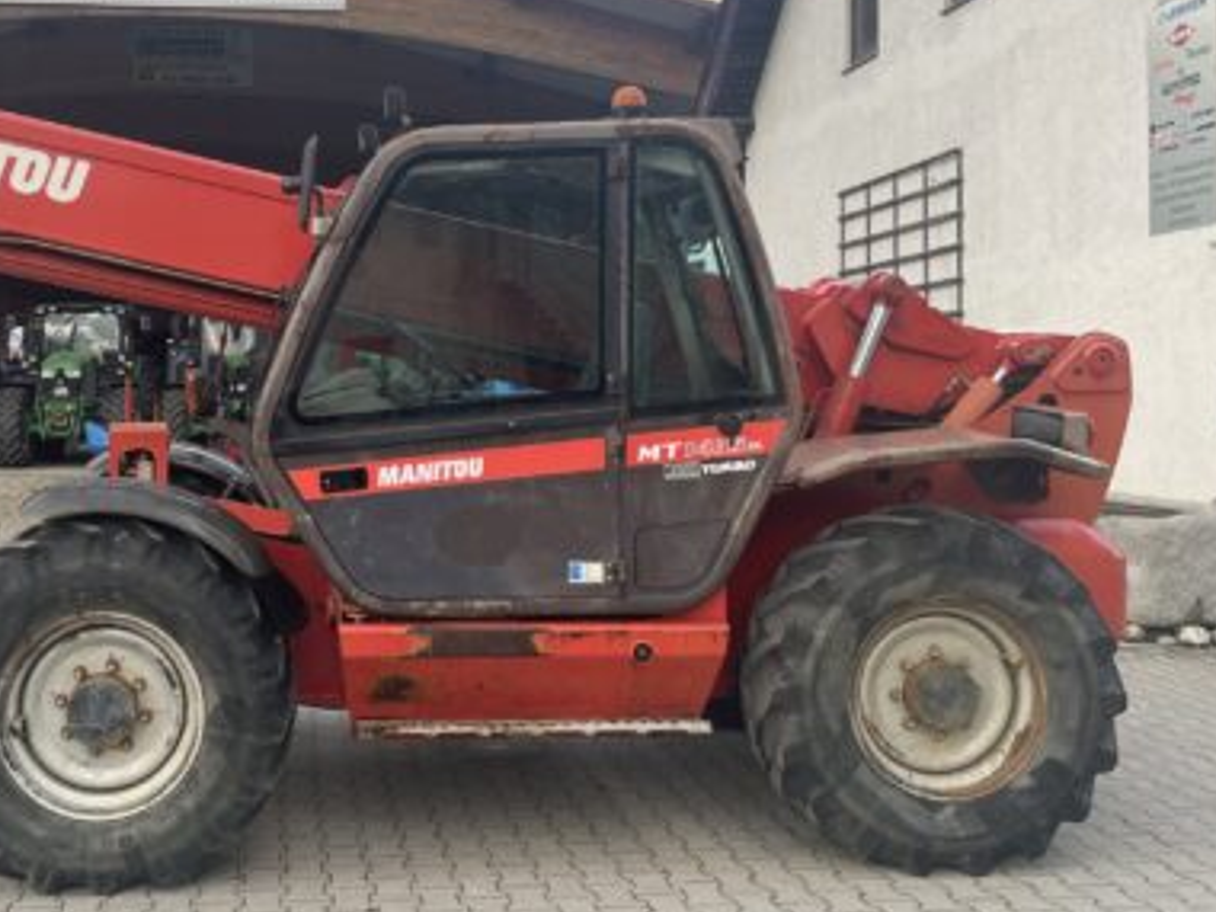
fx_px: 1440
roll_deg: -0.7
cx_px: 368
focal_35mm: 41
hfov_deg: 44.8
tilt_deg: +2.2
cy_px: 365
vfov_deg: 35.0
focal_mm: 4.2
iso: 32
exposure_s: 1/195
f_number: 1.6
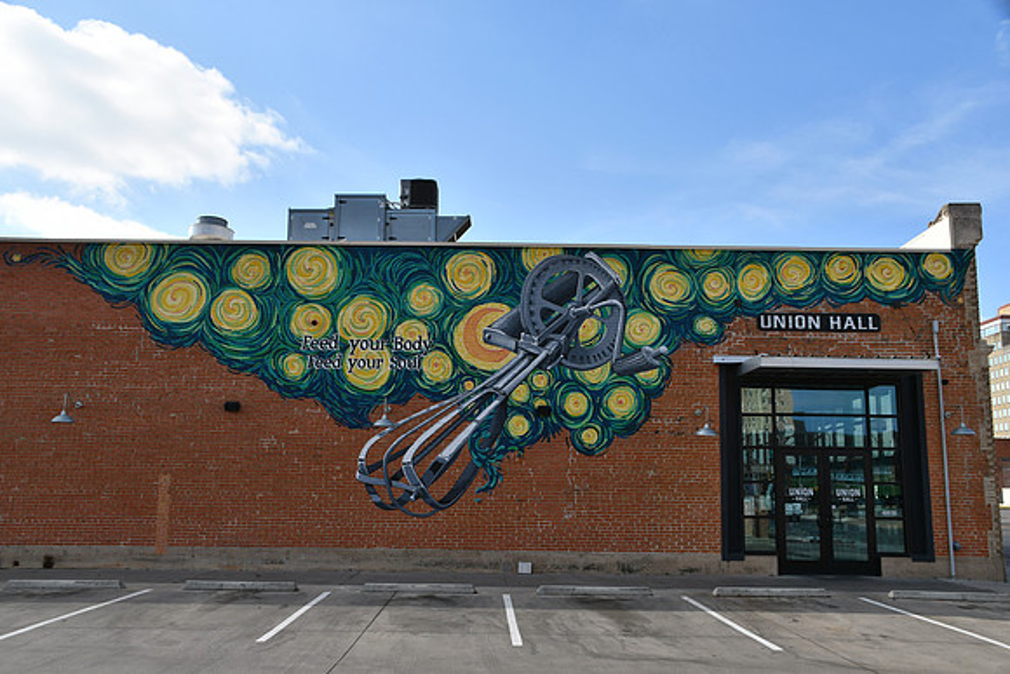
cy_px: 337
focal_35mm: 36
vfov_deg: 36.9
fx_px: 1010
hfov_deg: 53.1
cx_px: 505
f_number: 9
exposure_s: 1/320
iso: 100
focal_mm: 24
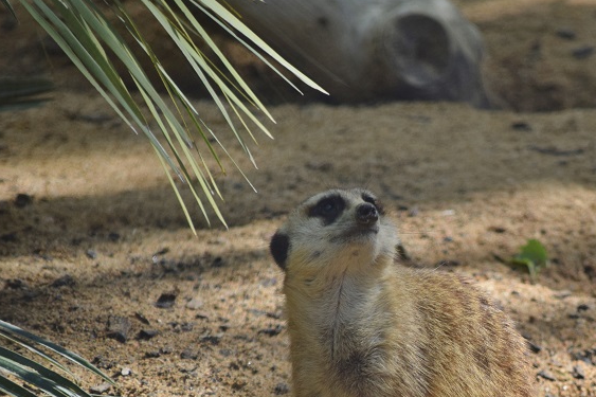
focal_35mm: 533
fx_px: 8821
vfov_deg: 2.6
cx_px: 456
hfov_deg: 3.9
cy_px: 349
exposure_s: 1/500
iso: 400
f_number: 6.3
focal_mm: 200
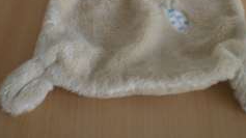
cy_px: -21
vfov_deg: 17.0
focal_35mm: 68
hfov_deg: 30.9
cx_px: 146
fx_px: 443
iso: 200
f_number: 3.1
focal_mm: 6.3
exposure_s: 1/13.4
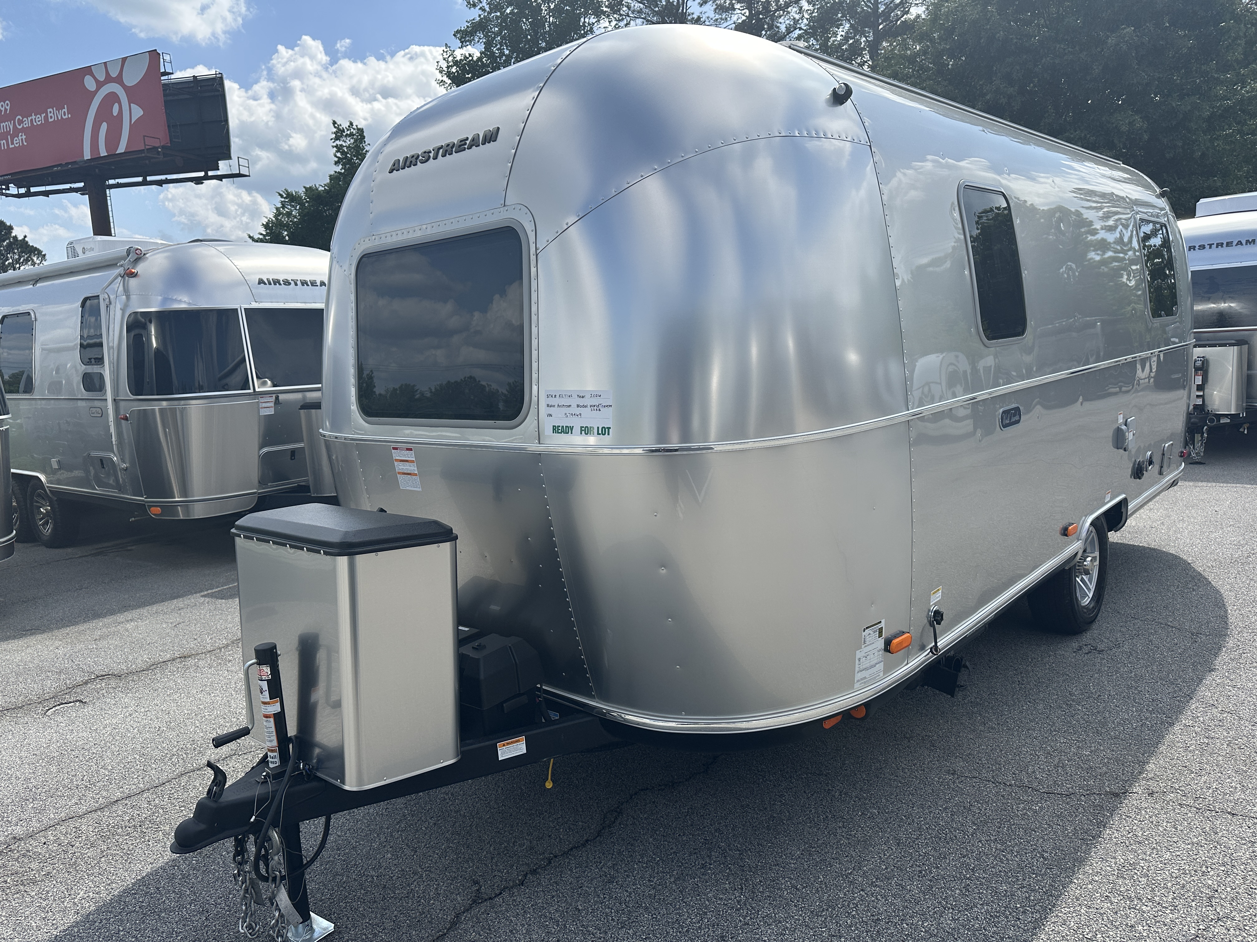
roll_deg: +2.2
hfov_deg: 71.6
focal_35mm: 24
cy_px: 471
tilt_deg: -8.0
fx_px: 872
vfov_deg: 56.8
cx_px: 628
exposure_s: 1/4762
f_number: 1.78
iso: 80
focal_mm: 6.86
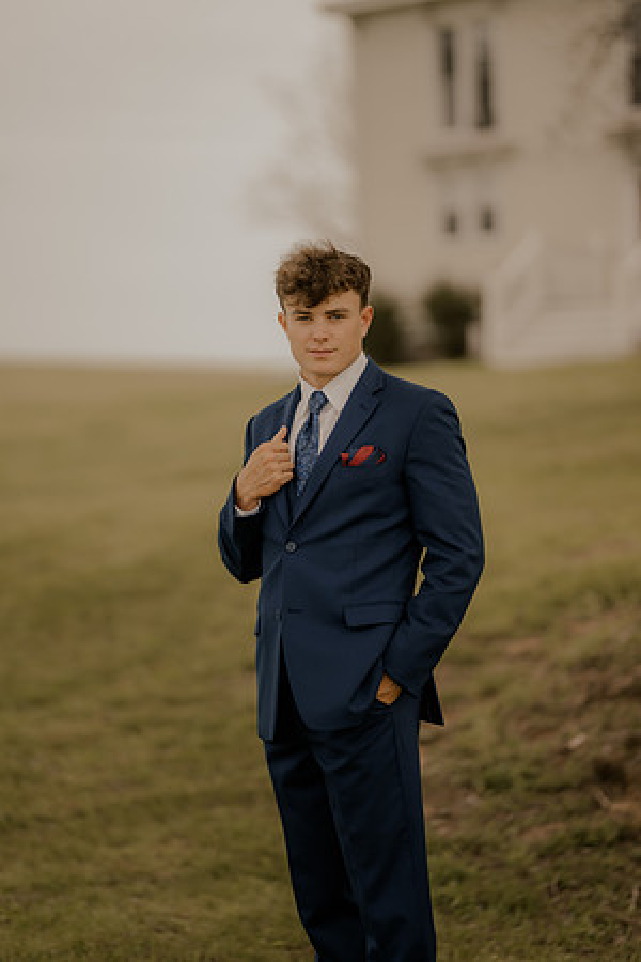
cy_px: 481
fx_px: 2270
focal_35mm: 85
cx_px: 320
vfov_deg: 23.9
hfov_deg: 16.1
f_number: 1.4
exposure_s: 1/1600
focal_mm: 85
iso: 64
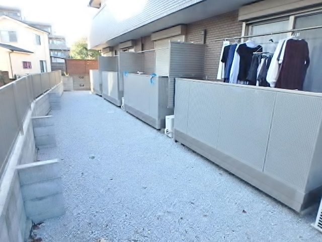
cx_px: 161
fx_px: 195
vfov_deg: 63.4
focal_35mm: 21
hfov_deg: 79.0
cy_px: 121
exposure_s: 1/250
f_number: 3.5
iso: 500
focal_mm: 3.7
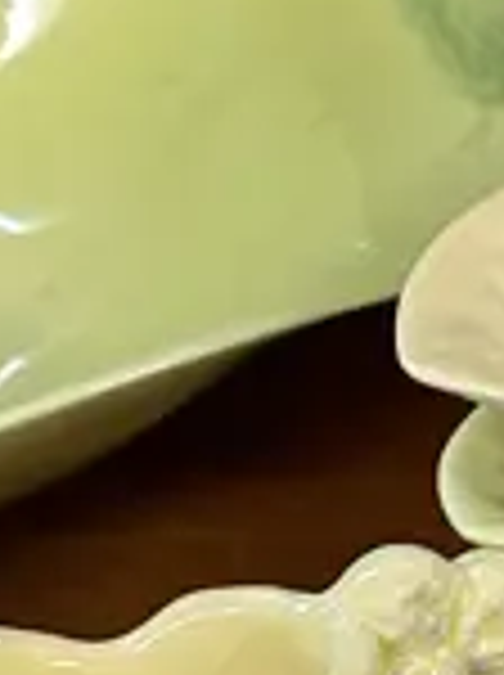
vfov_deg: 12.0
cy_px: 562
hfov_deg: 8.9
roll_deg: -0.8
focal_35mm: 164
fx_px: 3193
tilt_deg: -26.5
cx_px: 702
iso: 160
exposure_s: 1/50
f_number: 1.78
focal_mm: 6.86
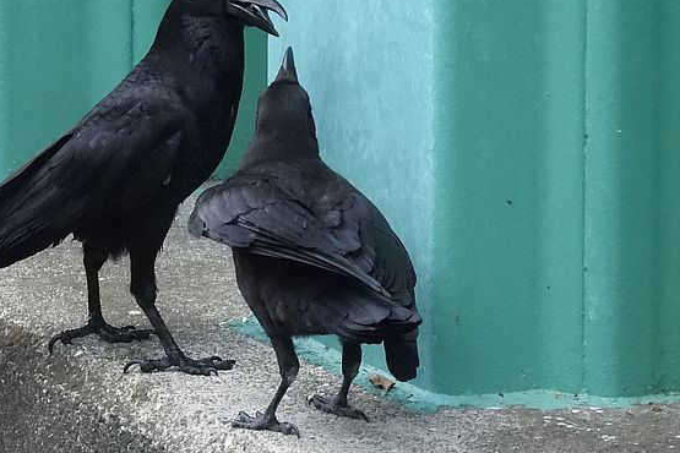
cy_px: 282
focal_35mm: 1423
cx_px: 288
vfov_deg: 1.0
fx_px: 26877
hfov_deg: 1.4
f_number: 5.6
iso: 1600
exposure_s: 1/1600
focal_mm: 170
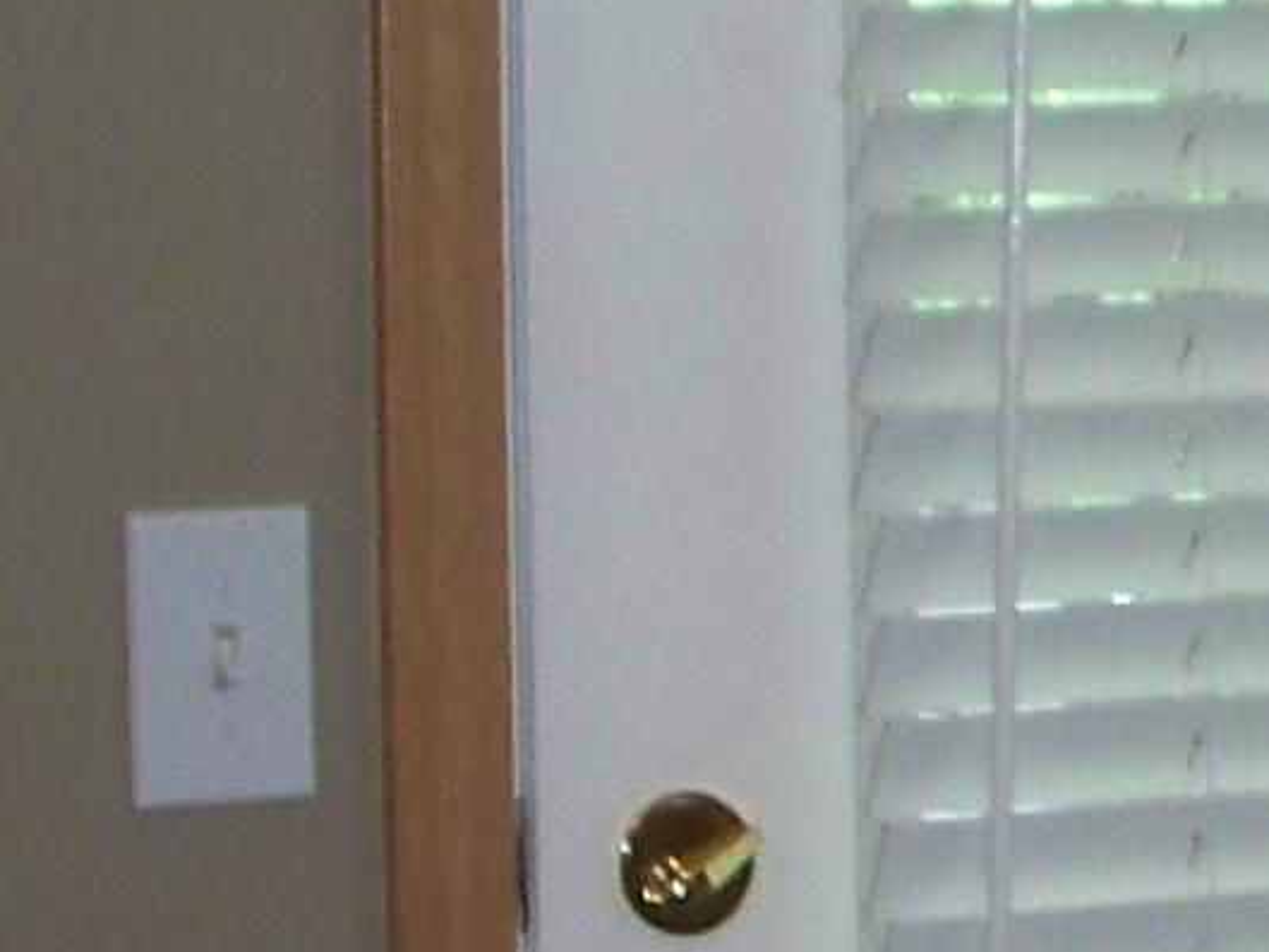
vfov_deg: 7.3
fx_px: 7480
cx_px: 2828
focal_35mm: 204
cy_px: 331
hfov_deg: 8.9
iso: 200
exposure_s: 1/50
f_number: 2.8
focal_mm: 7.54
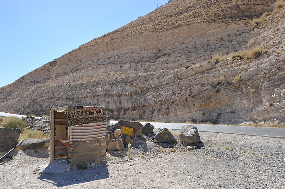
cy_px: 94
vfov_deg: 42.3
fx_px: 245
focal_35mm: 31
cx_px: 142
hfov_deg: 60.3
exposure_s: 1/320
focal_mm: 31
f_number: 9
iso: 200
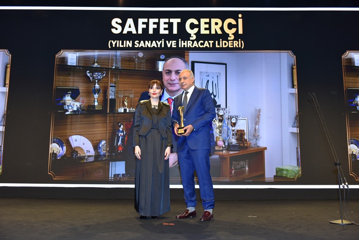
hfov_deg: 54.4
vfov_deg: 37.9
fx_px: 349
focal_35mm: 35
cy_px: 120
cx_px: 180
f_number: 4.5
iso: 640
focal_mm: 35
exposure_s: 1/250
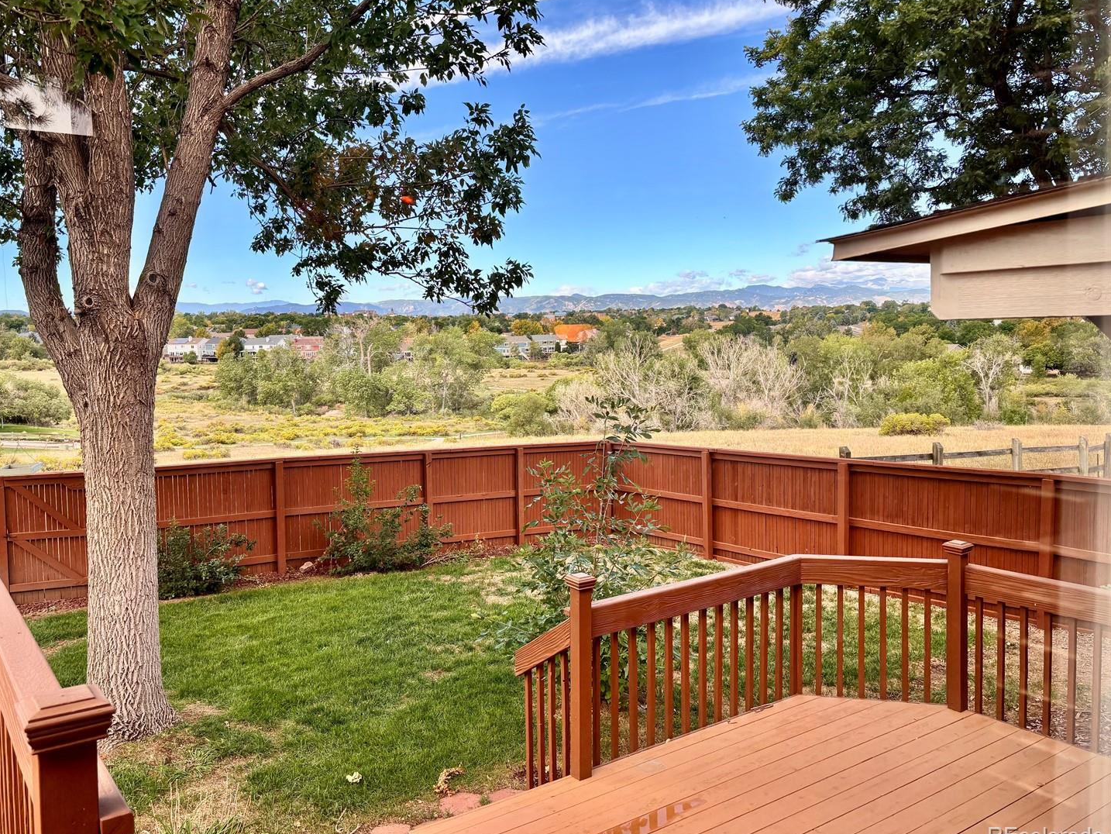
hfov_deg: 61.5
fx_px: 931
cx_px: 494
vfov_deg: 48.2
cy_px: 387
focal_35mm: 29
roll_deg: +1.2
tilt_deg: -4.7
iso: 50
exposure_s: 1/711
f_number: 1.6
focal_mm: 5.96
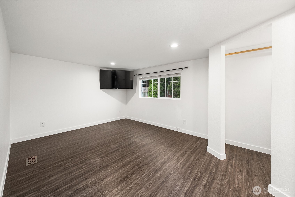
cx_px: 148
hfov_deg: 108.3
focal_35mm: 13
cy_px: 98
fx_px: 107
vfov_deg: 85.5
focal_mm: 13
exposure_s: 1/60
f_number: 7.1
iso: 320
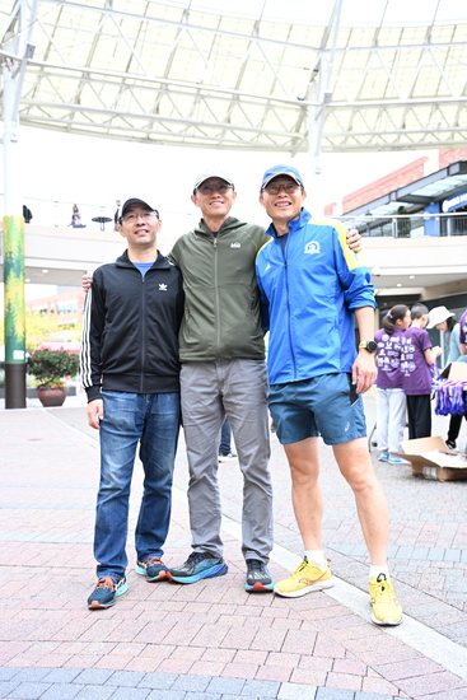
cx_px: 234
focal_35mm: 32
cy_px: 350
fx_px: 613
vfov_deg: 59.5
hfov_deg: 41.7
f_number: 4
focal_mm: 31.5
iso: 1600
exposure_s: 1/200
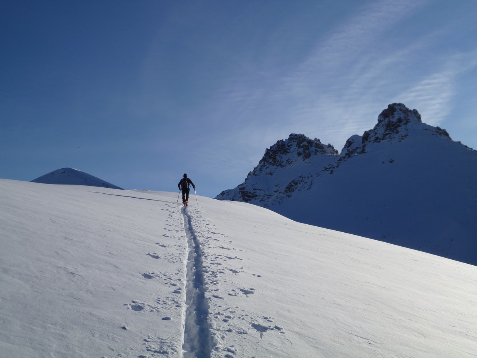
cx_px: 238
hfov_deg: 45.8
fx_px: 565
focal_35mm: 41
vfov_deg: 35.1
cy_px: 179
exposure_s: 1/200
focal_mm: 7.4
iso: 80
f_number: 11
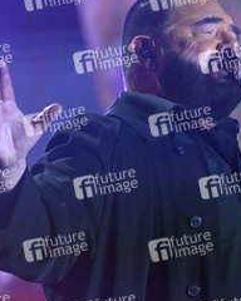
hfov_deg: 1.8
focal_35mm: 883
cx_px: 198
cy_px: 153
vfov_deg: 2.2
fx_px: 7873
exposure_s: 1/800
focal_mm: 500
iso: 12800
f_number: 5.6
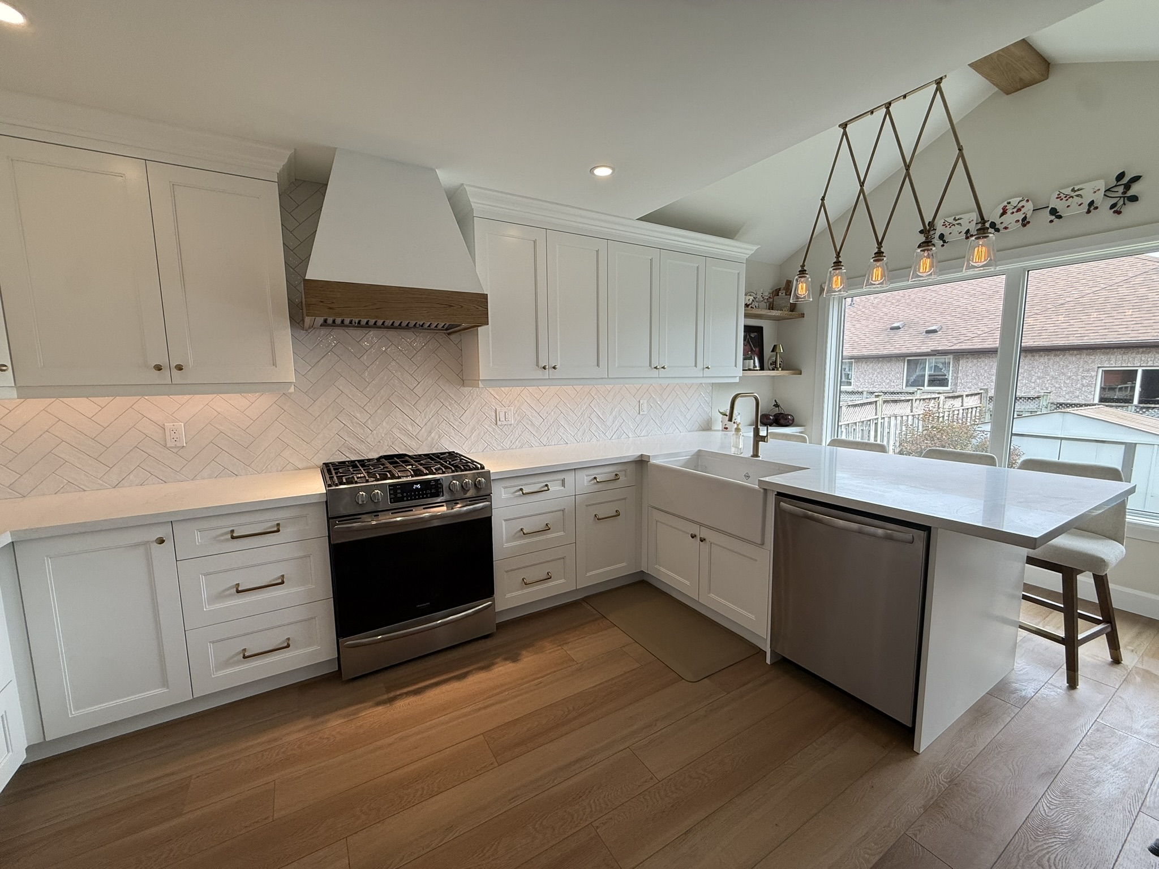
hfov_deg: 102.1
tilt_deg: -7.3
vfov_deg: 85.7
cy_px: 434
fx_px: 469
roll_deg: +0.4
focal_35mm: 14
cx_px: 580
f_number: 2.2
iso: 50
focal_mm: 2.22
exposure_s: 1/120
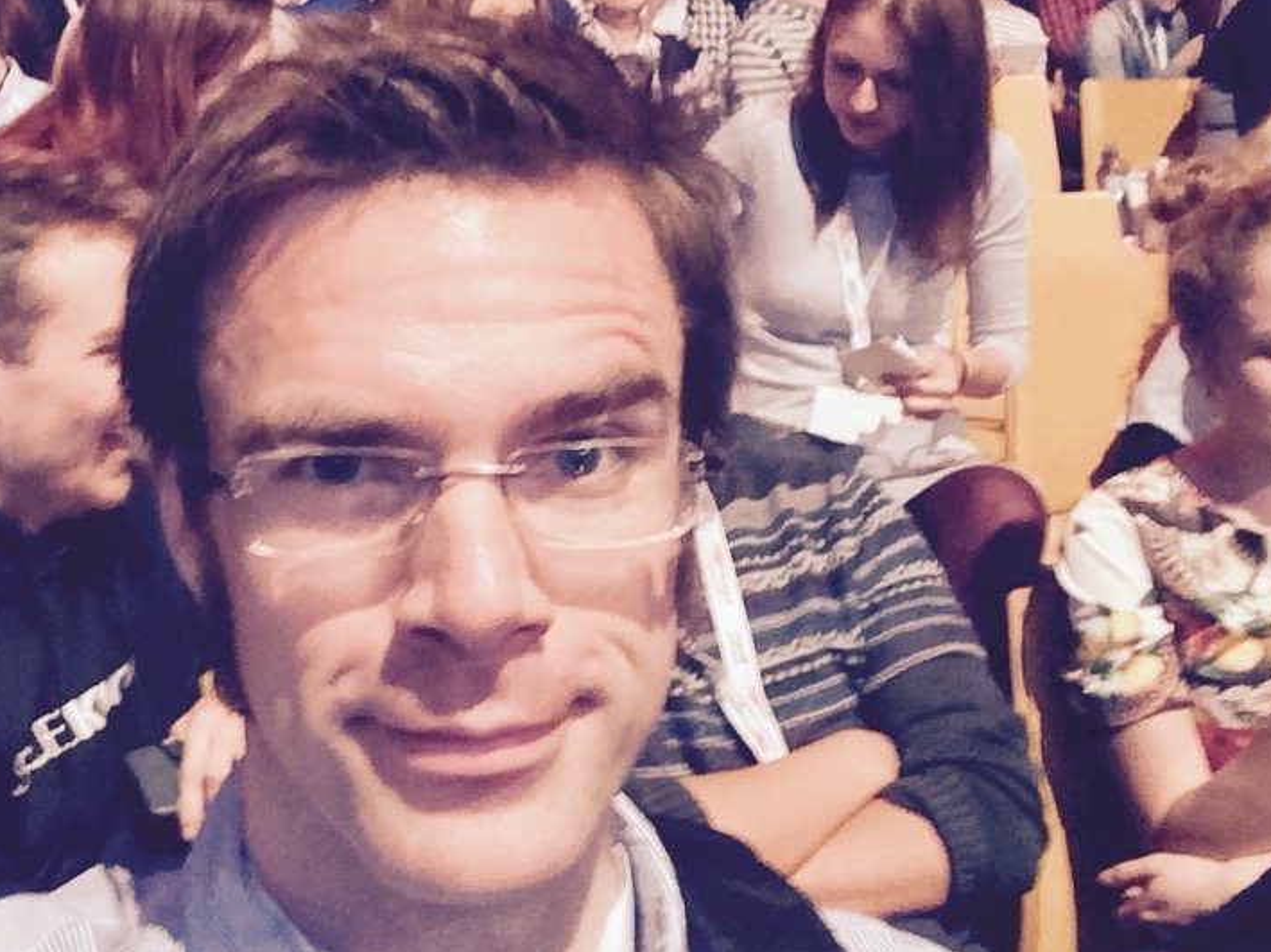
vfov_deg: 26.1
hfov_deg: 33.9
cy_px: 414
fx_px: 2055
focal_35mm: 56
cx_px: 364
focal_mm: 2.15
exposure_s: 1/33
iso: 320
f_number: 2.4
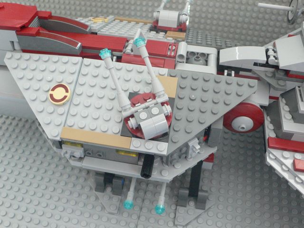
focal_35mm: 34
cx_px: 152
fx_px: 299
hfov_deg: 54.0
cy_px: 114
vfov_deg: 41.8
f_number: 2.8
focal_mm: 6.3
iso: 200
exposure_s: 1/8
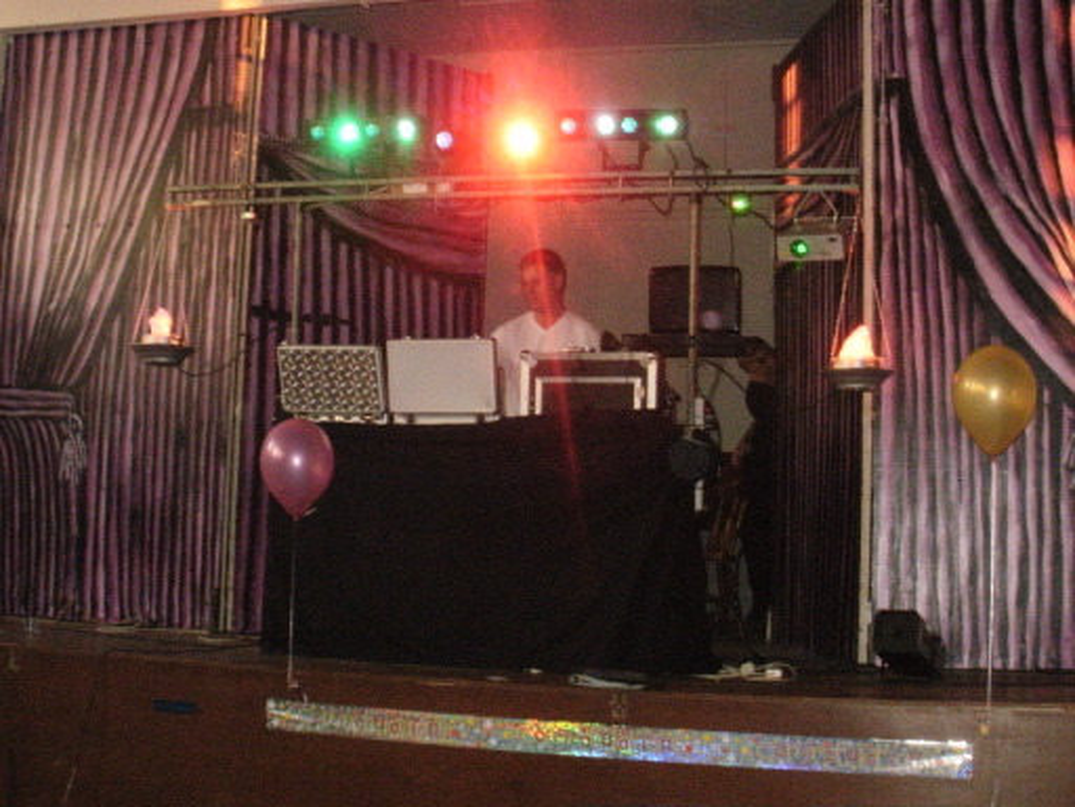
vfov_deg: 28.0
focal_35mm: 52
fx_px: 1615
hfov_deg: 36.8
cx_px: 538
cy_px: 404
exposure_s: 1/40
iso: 640
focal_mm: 9.1
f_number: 4.4
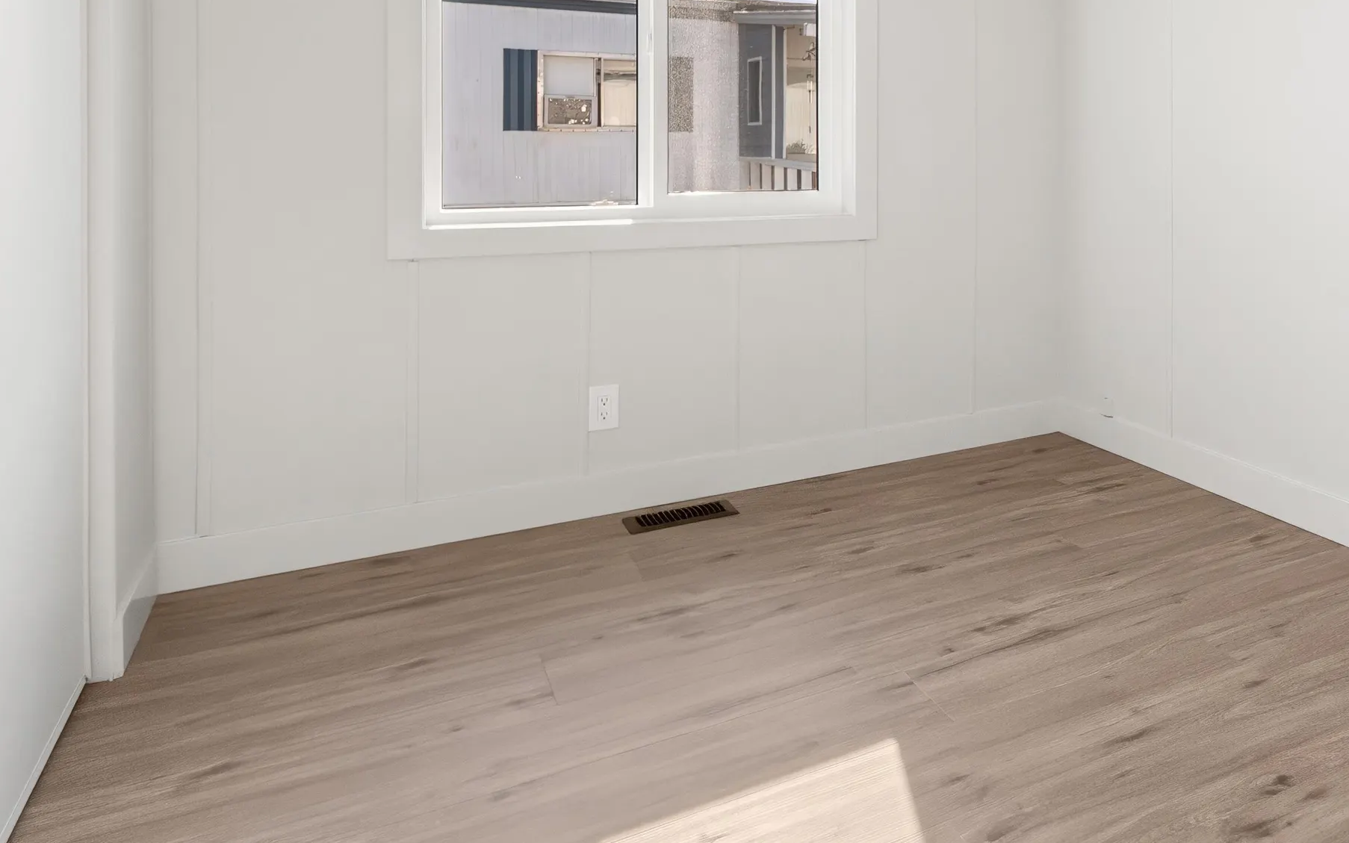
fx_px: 956
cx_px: 1100
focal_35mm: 26
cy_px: 176
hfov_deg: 63.6
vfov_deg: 45.4
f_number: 7.1
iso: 320
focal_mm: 10
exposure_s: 1/320
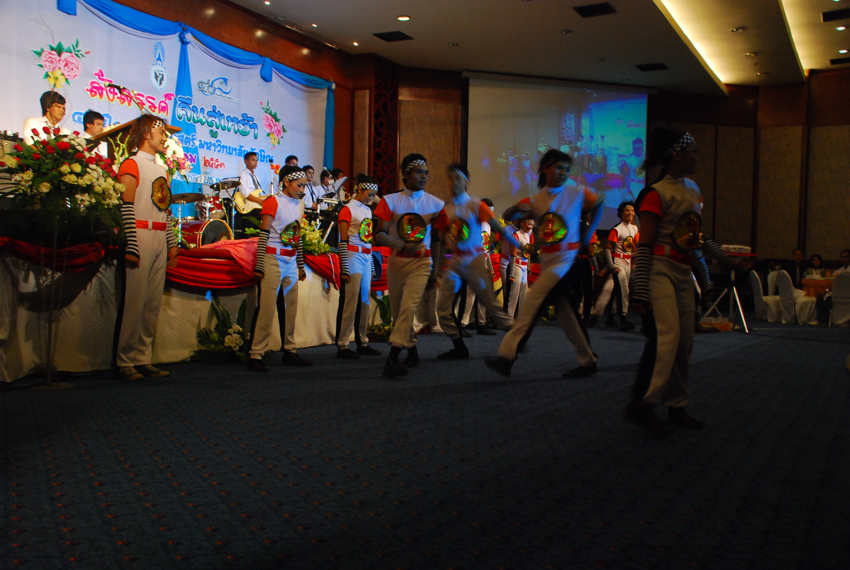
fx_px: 781
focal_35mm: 33
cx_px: 425
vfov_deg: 40.1
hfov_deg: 57.1
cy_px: 285
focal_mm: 22
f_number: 5.6
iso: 1000
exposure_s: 1/30
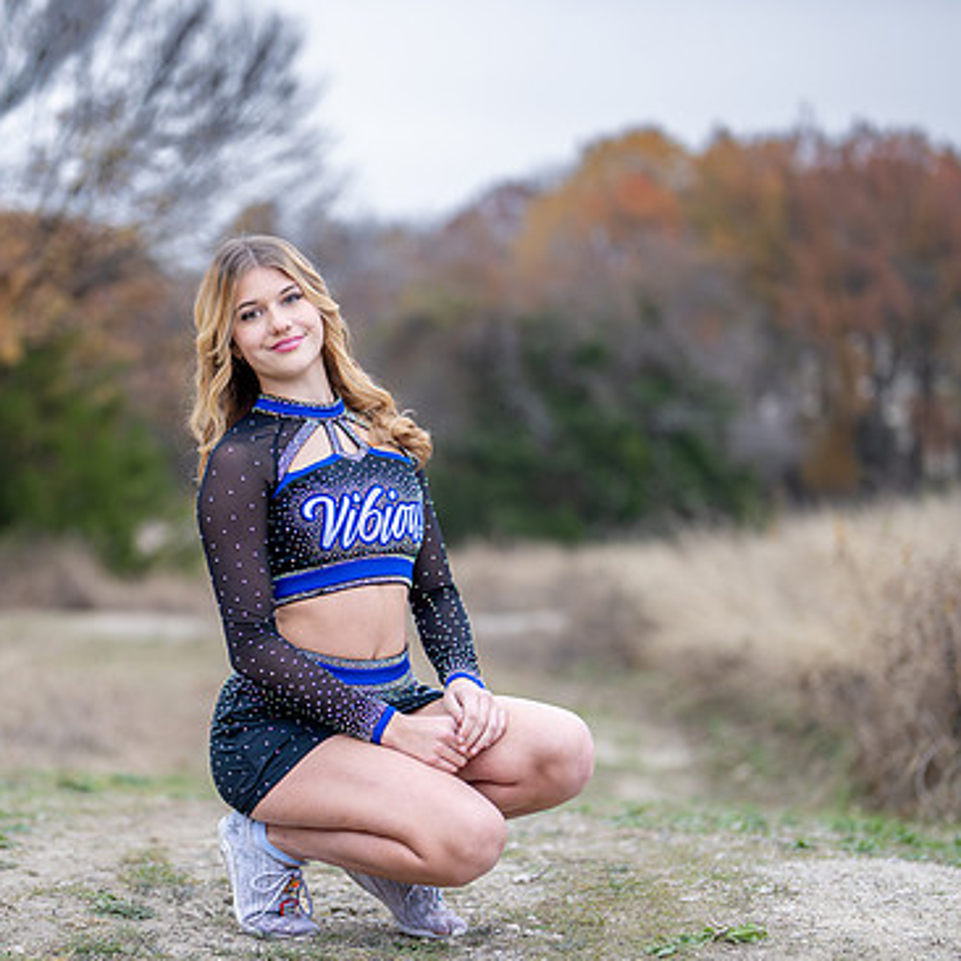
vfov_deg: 19.9
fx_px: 2733
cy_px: 566
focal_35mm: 87
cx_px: 299
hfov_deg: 19.9
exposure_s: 1/1000
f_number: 1.2
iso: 400
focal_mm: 50
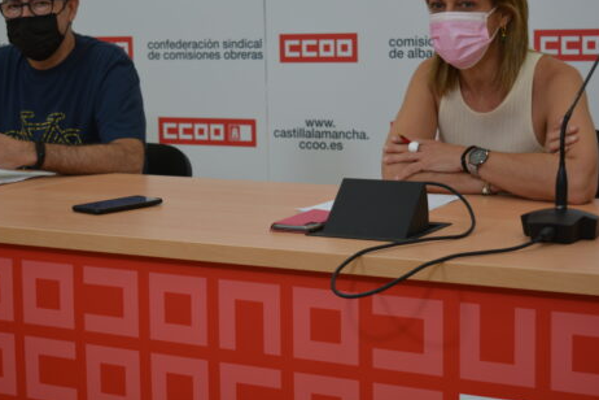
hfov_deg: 27.3
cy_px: 143
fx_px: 1231
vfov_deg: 18.4
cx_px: 289
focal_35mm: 74
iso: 100
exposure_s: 1/30
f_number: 4.8
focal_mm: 38
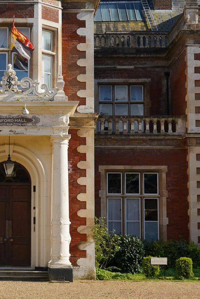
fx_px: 832
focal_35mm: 100
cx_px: -14
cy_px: 139
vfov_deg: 20.4
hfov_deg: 13.5
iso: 100
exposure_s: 1/400
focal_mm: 37
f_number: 5.6
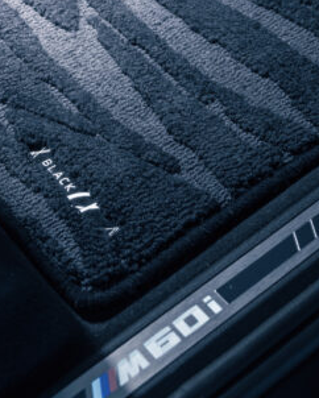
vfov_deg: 23.9
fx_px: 922
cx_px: 195
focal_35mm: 78
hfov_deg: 19.6
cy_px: 74
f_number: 4
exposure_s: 1/2
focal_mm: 31.5
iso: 80
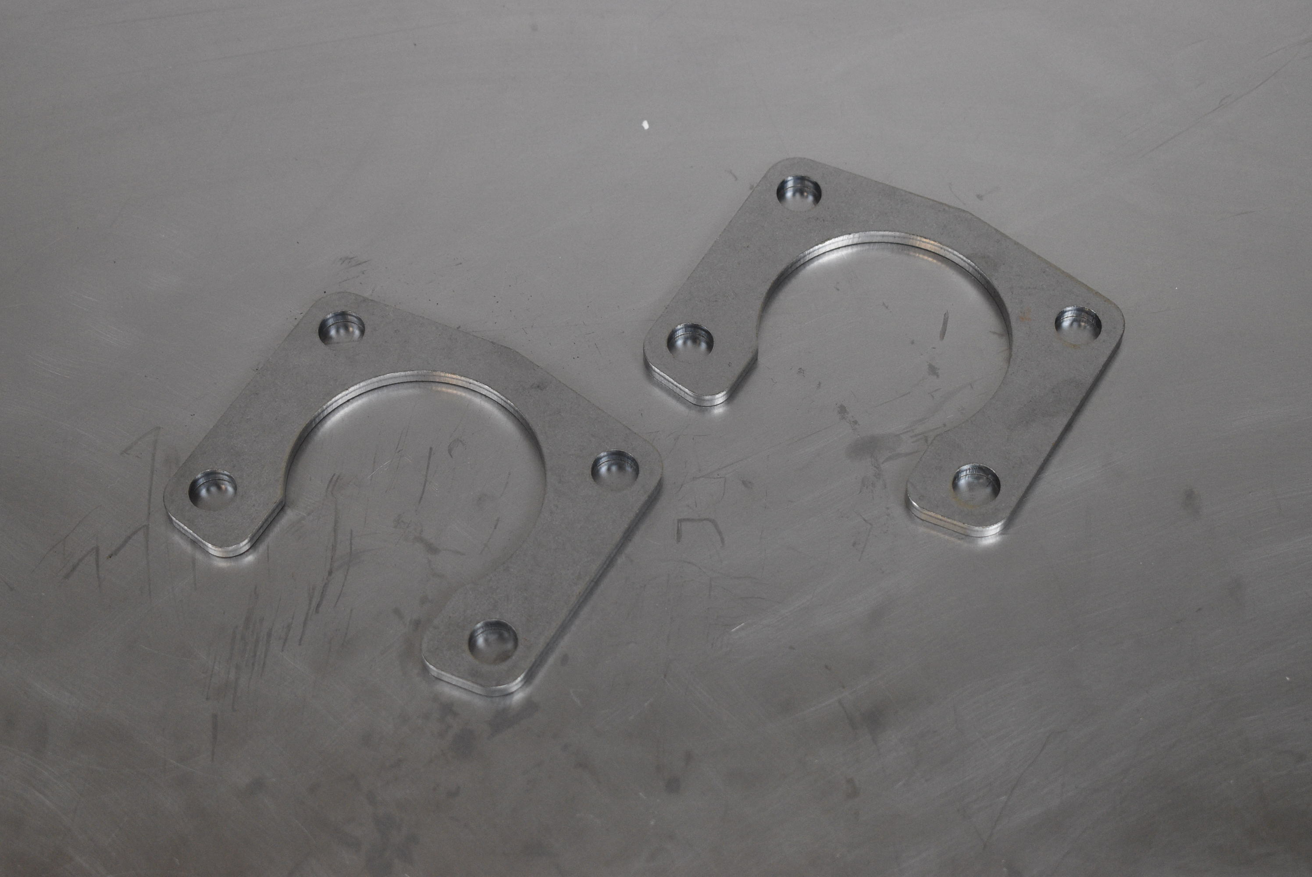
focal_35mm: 72
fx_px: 2626
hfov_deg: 28.1
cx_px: 656
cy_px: 438
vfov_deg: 19.0
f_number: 5.3
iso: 1250
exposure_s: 1/200
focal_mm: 48
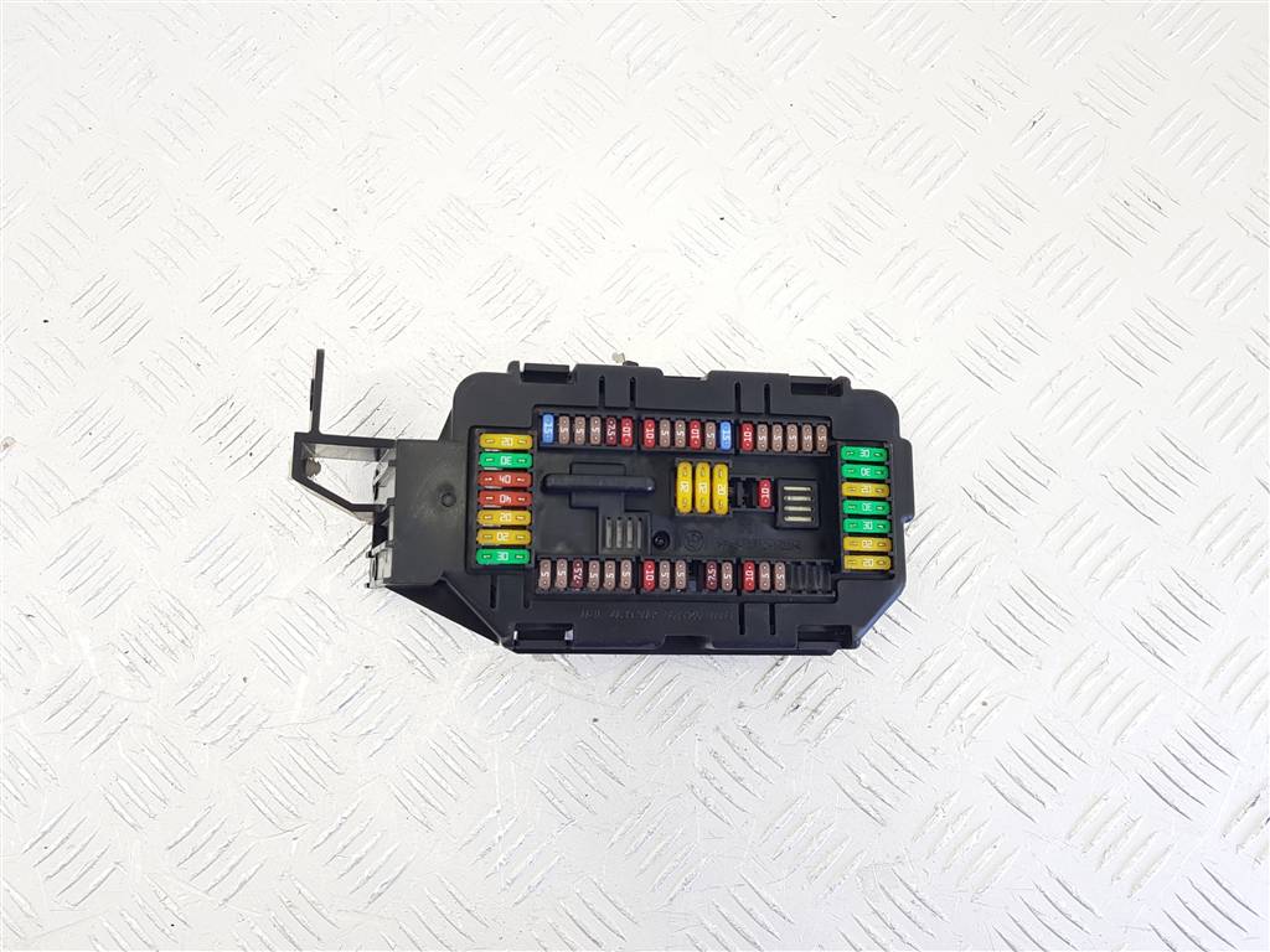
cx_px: 635
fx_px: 954
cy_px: 476
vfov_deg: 53.1
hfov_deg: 67.3
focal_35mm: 26
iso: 64
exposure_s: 1/100
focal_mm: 4.2
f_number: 1.7
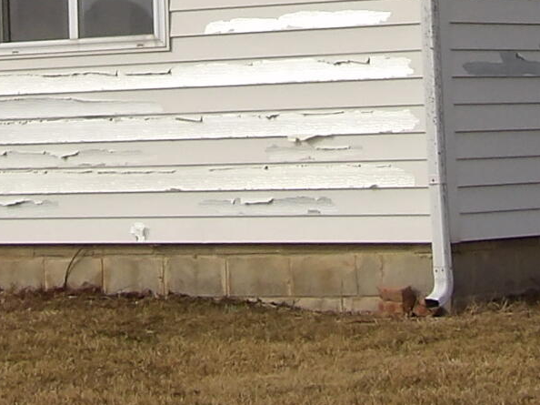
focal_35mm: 197
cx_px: 146
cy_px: -292
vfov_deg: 7.3
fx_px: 3072
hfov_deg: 10.0
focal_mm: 7
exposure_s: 1/573
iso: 100
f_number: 5.2
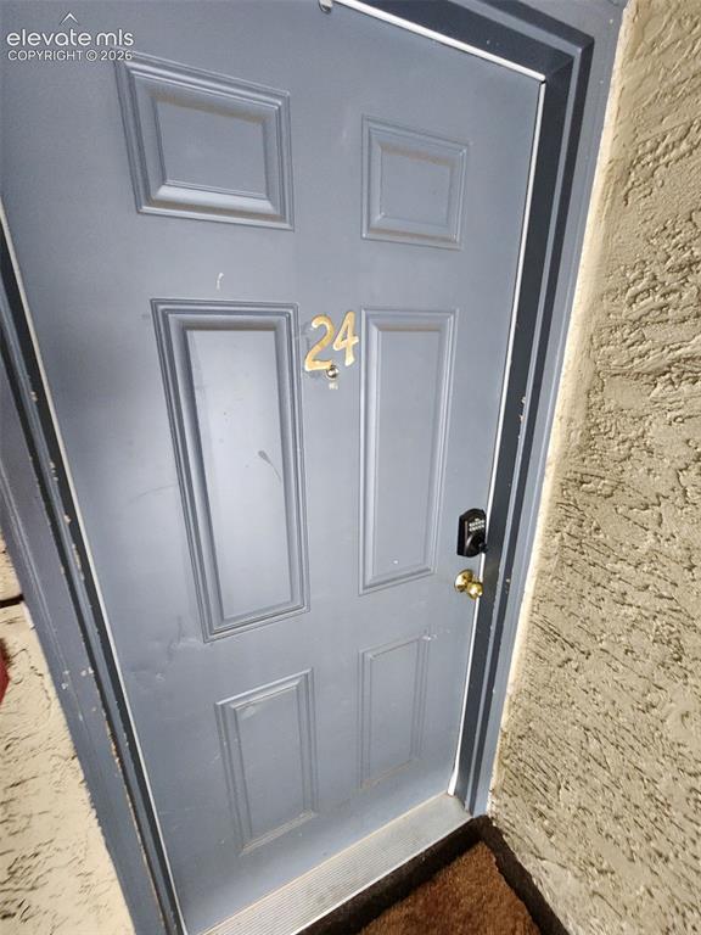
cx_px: 350
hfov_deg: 89.9
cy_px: 468
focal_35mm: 13
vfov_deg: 106.2
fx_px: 351
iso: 500
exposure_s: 1/30
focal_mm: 2.2
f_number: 2.2
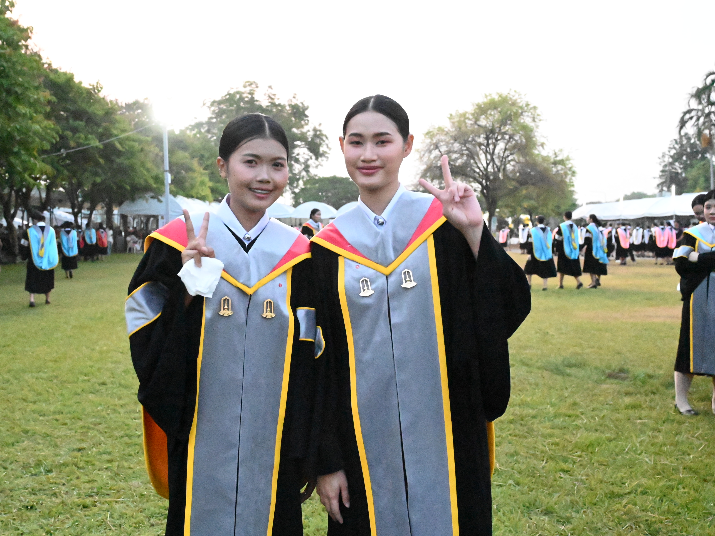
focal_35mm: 37
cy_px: 267
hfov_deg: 50.0
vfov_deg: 38.7
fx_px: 764
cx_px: 315
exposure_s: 1/2000
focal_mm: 34
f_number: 5.6
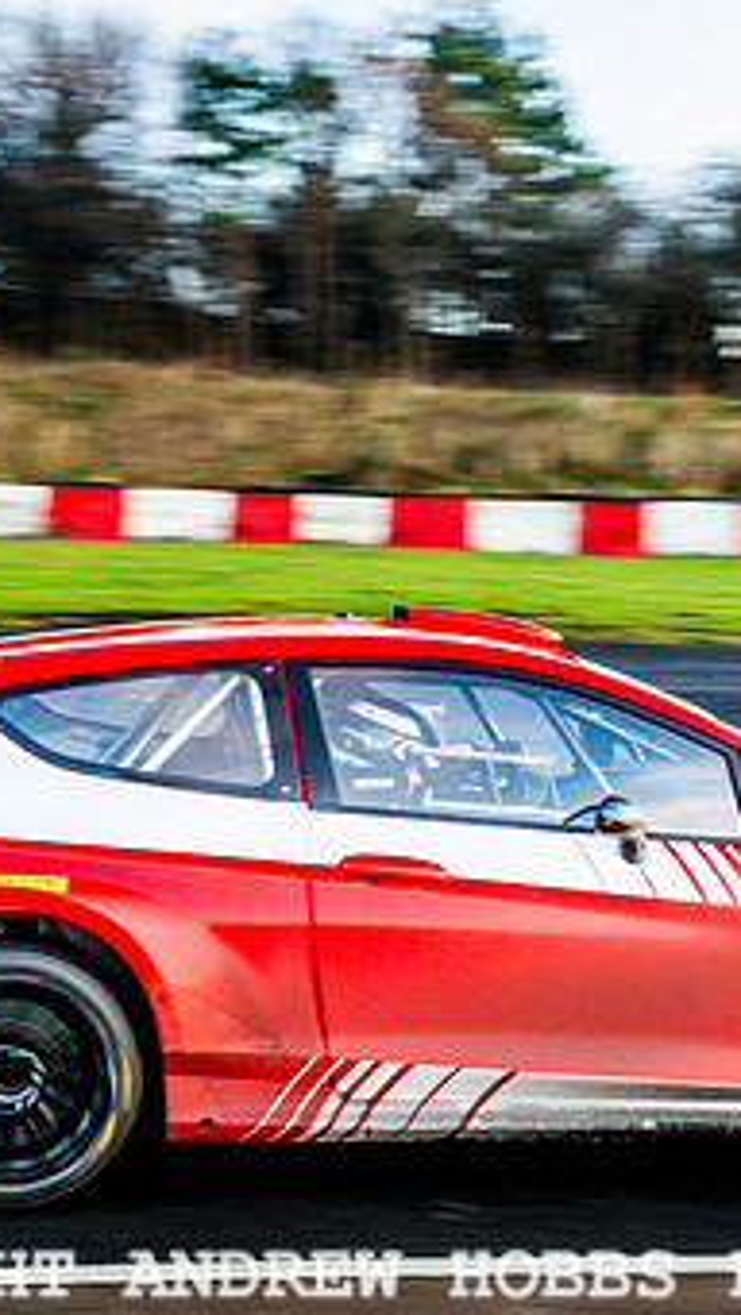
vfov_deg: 40.5
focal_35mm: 51
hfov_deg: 23.4
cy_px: 726
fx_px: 1780
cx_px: 233
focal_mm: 24
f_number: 5
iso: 1000
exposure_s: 1/200
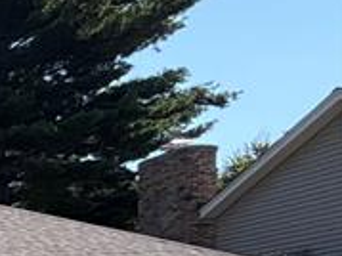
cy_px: 355
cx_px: -631
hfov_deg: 12.3
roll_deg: -1.5
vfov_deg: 17.1
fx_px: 790
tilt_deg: +1.5
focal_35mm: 80
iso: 32
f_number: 2.2
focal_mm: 2.22
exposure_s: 1/770
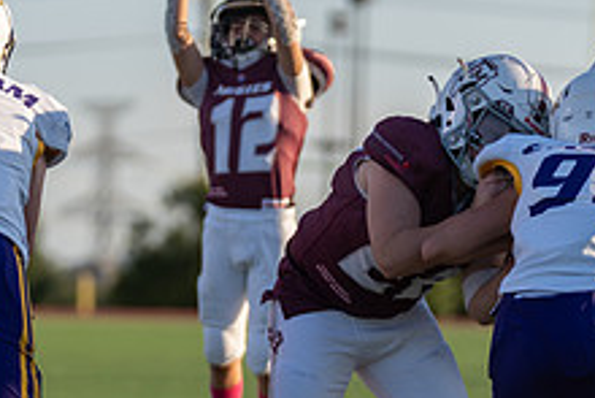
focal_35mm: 343
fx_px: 5673
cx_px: 246
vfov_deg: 4.0
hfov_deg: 6.0
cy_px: 324
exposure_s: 1/1250
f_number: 2.8
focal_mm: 130
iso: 160
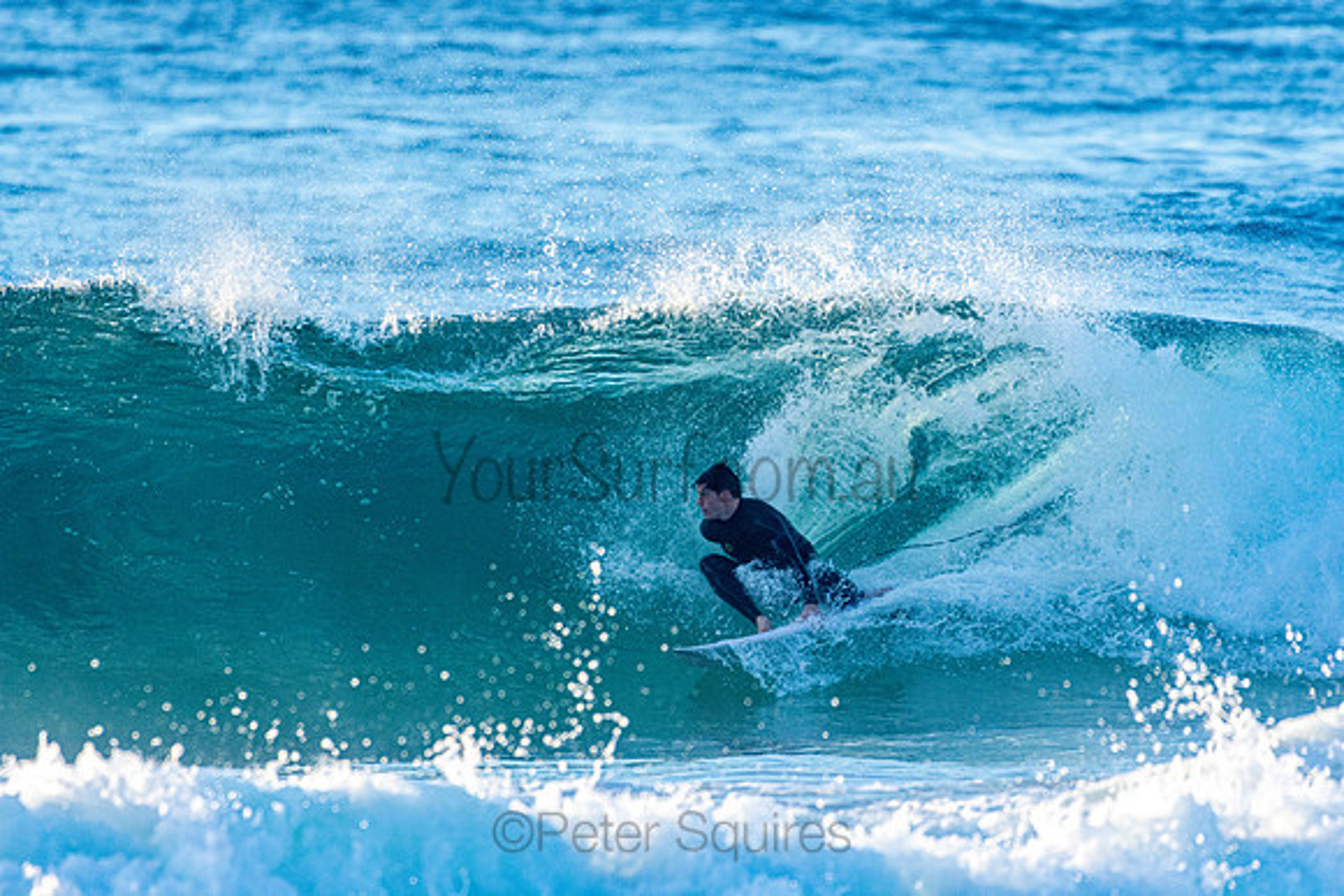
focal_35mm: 720
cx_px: 672
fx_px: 26885
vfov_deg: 1.9
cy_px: 448
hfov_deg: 2.9
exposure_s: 1/1250
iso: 720
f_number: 5.6
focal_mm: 480
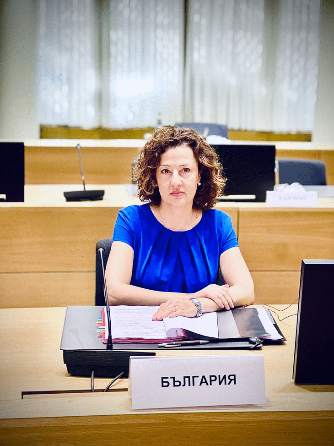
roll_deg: -1.7
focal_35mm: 77
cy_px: 223
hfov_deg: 19.1
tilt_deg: -8.7
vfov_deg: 25.3
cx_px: 167
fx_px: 990
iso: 125
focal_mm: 9
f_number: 2.8
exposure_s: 1/41
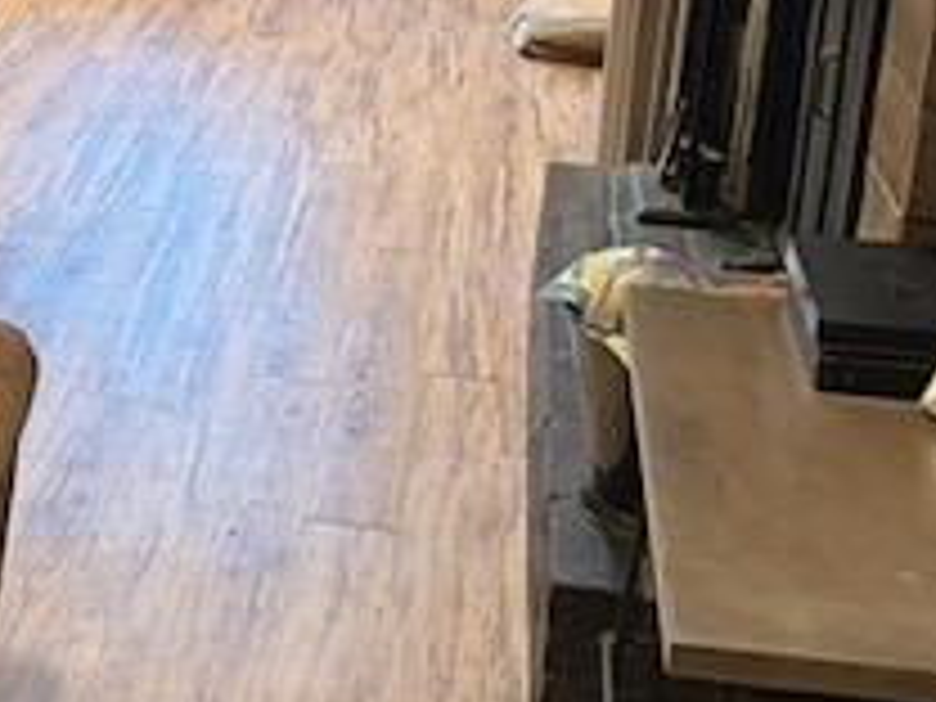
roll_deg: -1.9
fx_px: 2163
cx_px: 104
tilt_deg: -18.2
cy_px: 176
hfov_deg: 23.8
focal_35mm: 80
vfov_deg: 18.3
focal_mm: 5.96
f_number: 1.6
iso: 500
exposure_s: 1/60
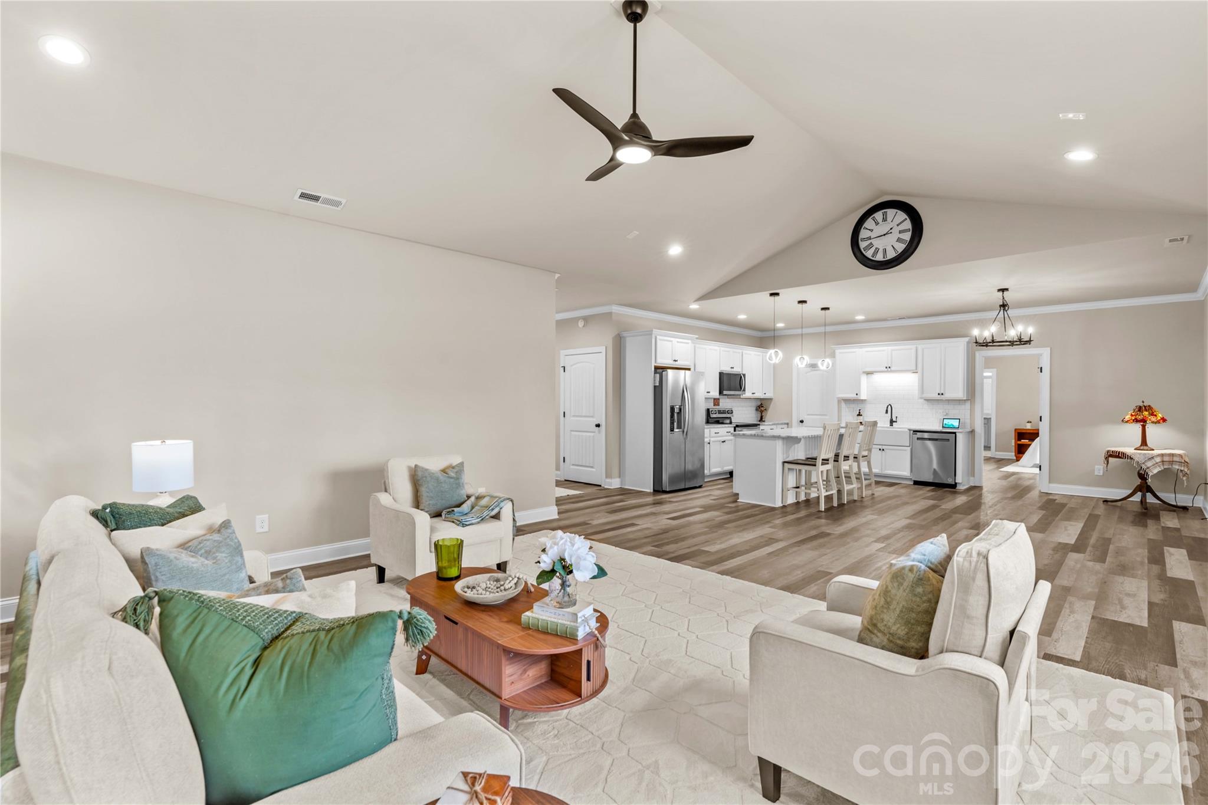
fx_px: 537
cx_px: 604
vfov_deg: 73.7
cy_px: 402
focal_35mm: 16
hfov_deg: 96.7
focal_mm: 16
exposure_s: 1/3
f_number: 8
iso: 100
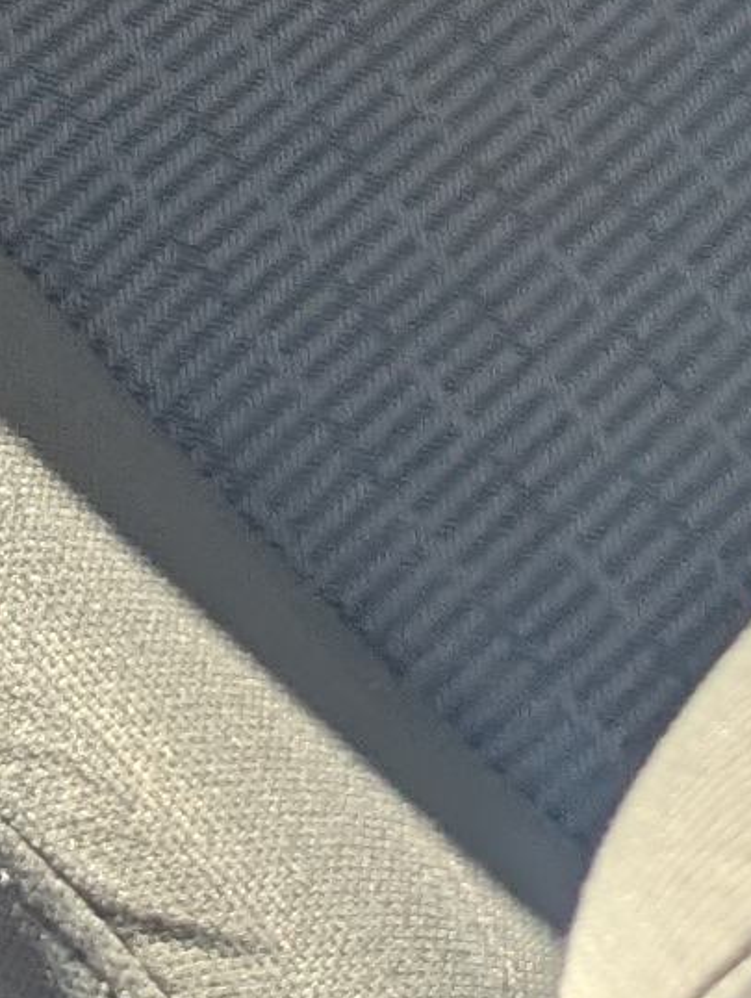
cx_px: -862
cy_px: -2382
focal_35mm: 182
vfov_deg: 8.4
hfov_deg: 7.8
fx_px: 5252
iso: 17
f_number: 1.68
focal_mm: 6.9
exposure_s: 1/567
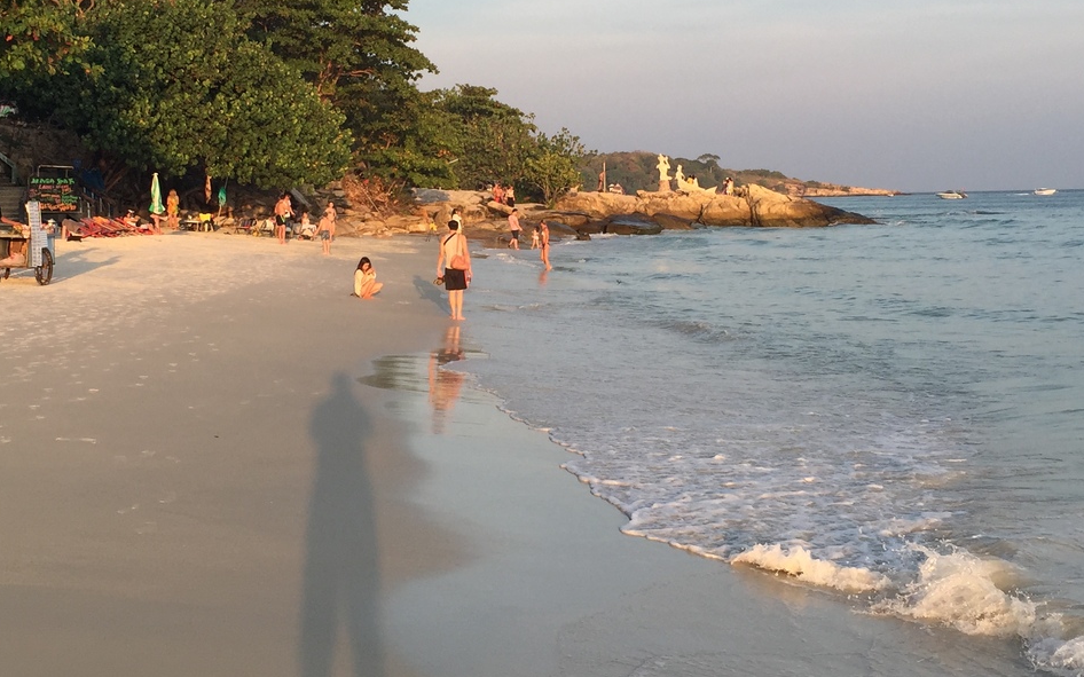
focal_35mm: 52
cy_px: 251
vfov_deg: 24.8
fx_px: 1536
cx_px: 455
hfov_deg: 38.8
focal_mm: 4.15
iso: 32
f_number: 2.2
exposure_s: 1/618
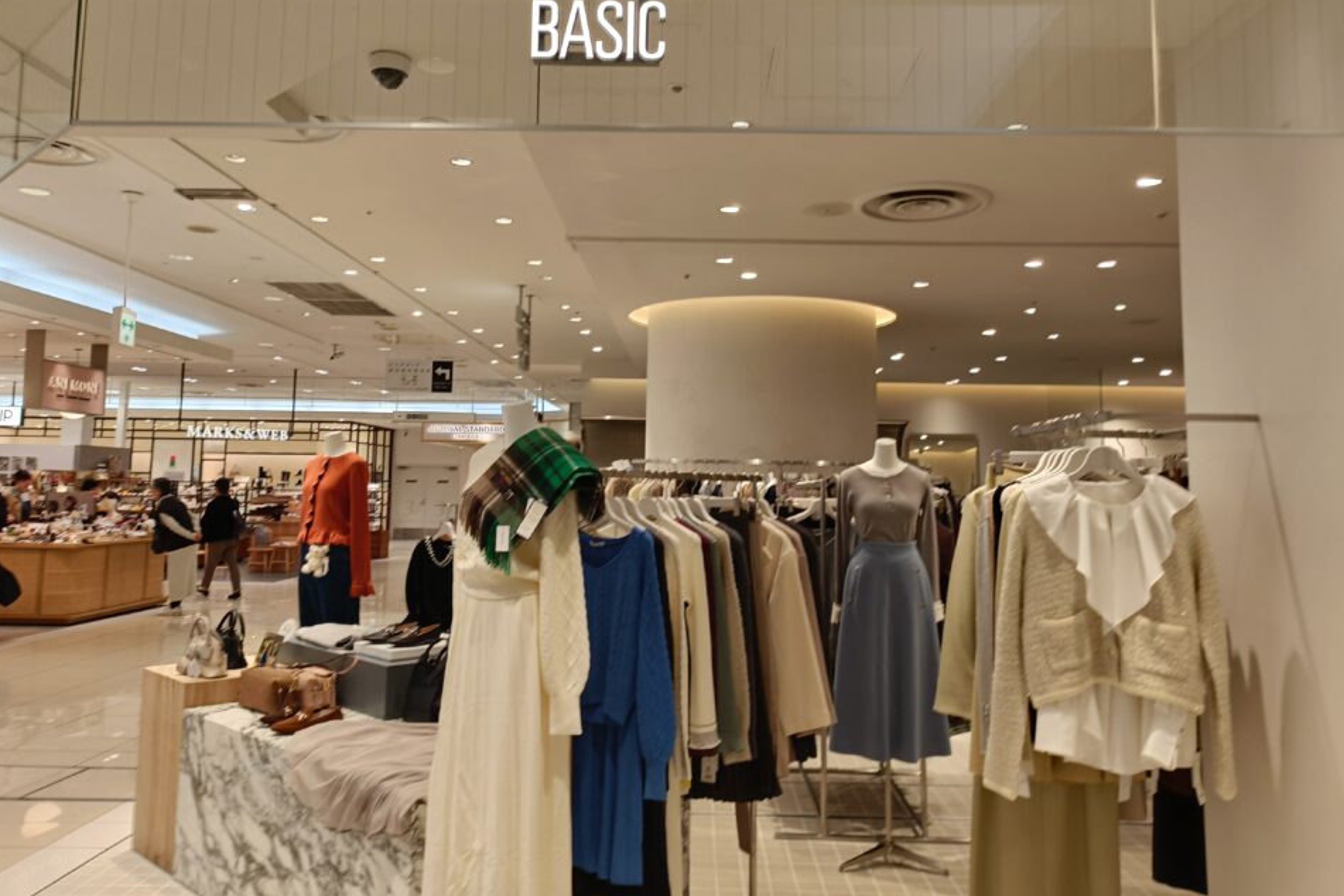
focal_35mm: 28
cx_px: 668
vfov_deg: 46.2
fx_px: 1045
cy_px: 376
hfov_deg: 65.5
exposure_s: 1/50
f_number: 1.7
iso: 100
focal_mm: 4.7
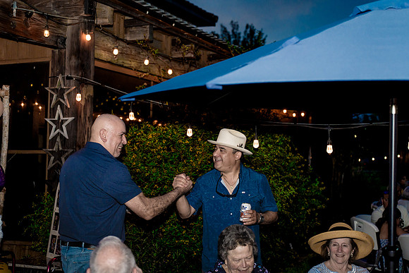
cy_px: 136
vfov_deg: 24.6
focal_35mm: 55
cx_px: 204
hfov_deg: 36.2
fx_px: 625
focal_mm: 55
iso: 2000
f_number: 3.2
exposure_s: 1/200
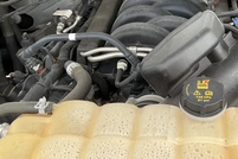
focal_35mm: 60
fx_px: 397
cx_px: 178
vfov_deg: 22.4
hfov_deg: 32.8
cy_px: 42
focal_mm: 3
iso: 16
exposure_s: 1/129
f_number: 1.8
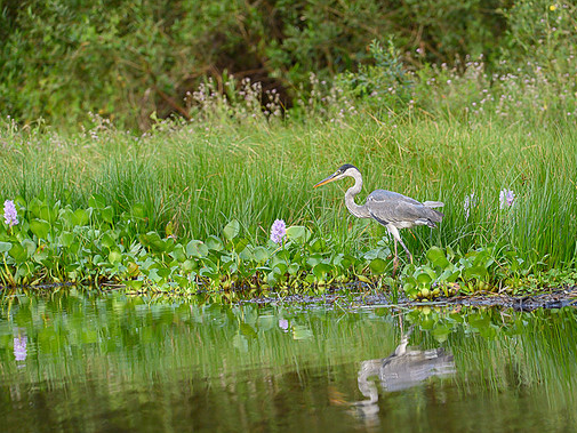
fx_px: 4035
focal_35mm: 242
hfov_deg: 8.2
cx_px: 307
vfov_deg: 6.1
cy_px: 209
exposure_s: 1/1600
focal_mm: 195
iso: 1600
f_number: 4
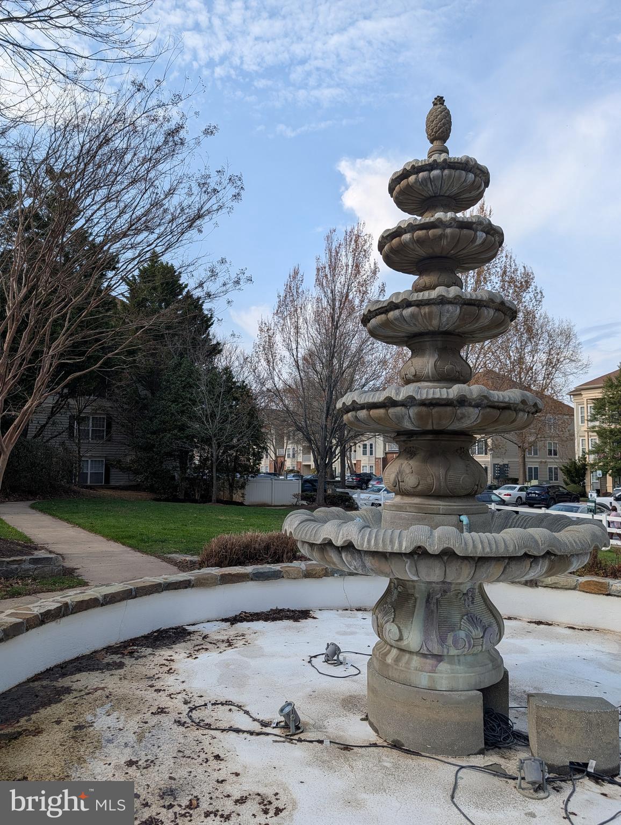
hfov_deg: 56.9
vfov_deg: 71.5
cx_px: 310
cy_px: 412
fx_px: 573
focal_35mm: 24
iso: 21
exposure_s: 1/962
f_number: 1.68
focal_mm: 6.9
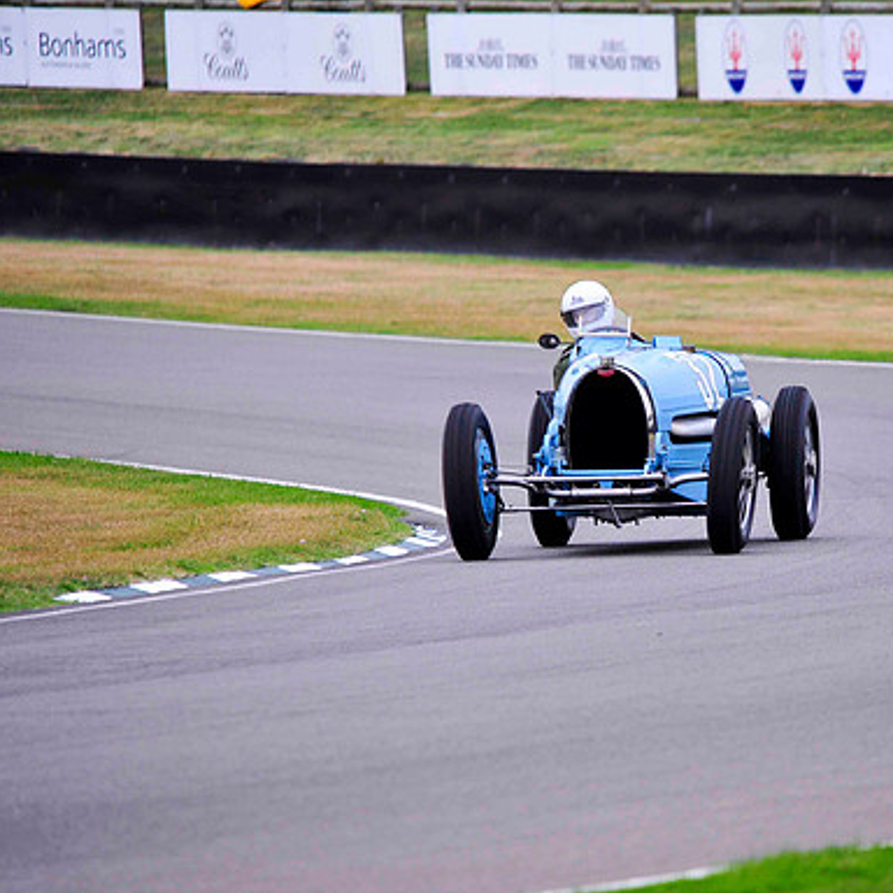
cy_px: 446
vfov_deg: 3.0
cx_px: 649
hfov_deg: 3.0
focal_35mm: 578
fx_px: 16870
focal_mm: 450
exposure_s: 1/250
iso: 800
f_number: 8
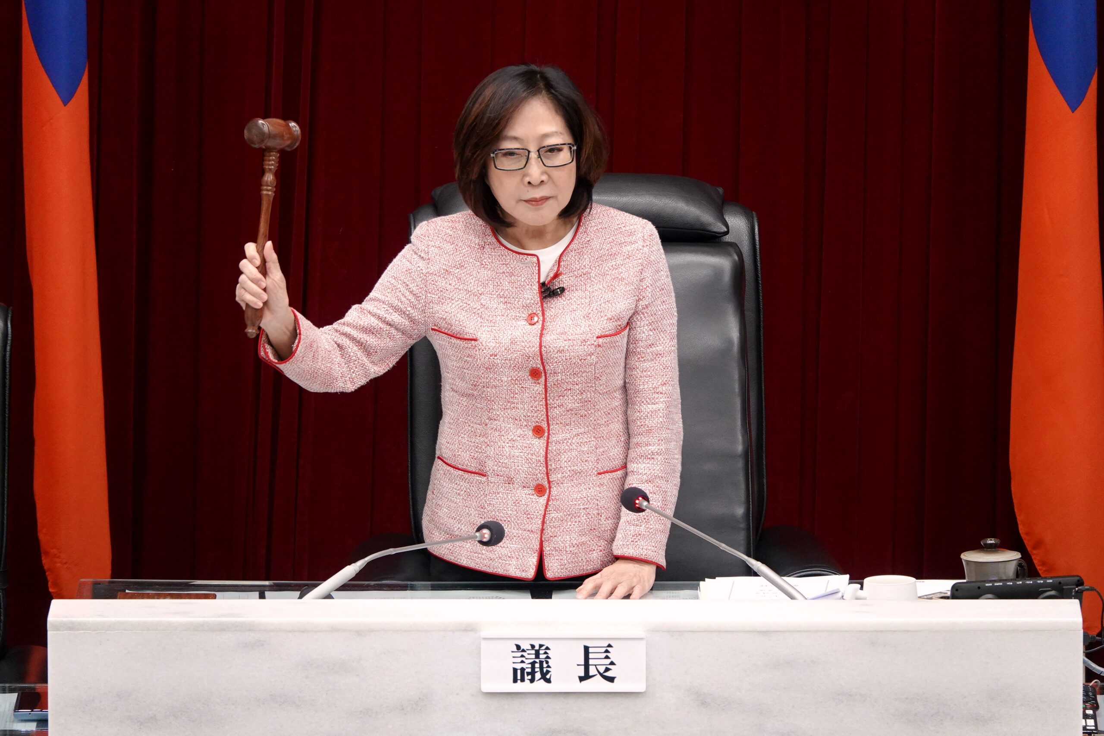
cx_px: 552
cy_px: 368
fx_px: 14382
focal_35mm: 469
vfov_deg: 2.9
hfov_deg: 4.4
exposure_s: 1/50
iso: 800
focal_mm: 171.89
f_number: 4
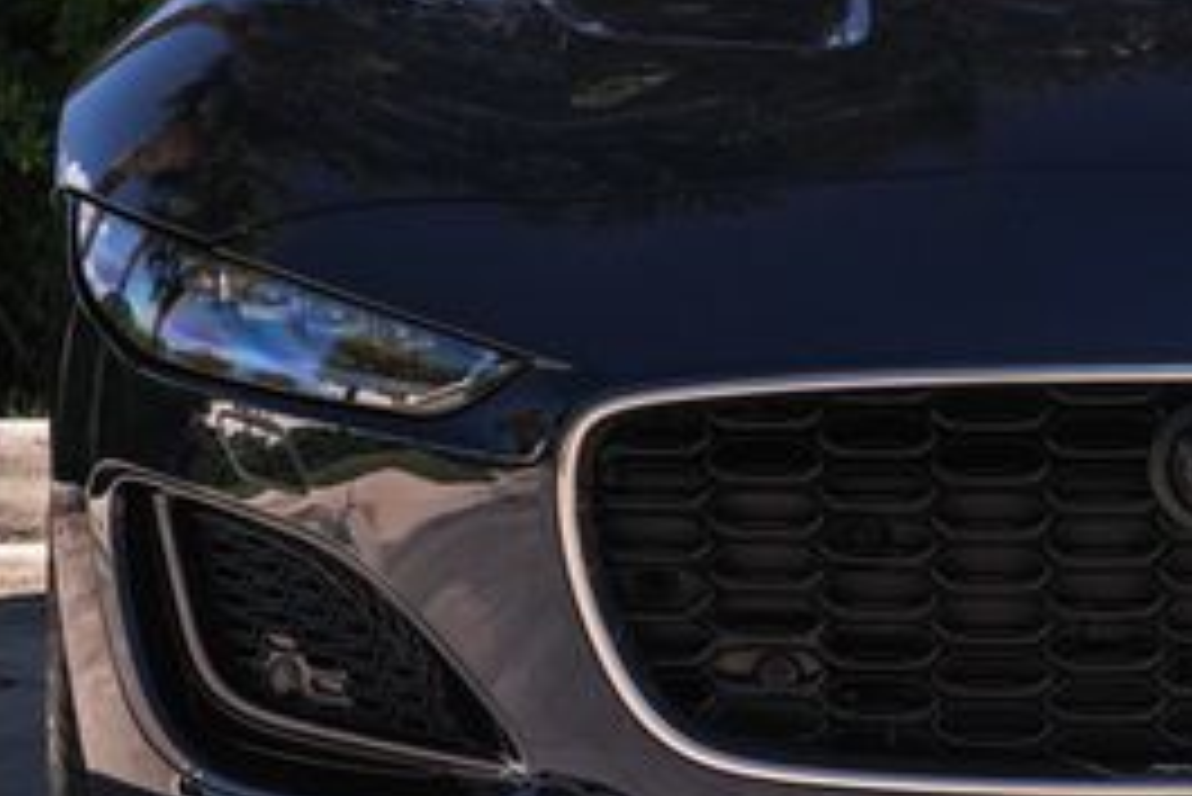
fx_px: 8646
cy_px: 346
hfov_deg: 7.8
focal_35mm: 261
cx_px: 1235
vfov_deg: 5.3
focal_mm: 89
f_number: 8
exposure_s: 1/160
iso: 200
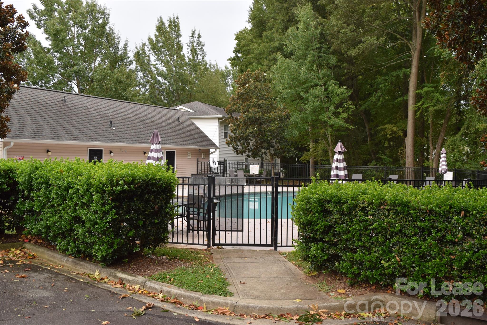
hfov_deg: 55.1
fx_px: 467
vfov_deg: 38.4
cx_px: 244
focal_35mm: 34
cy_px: 162
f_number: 5.6
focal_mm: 23
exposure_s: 1/125
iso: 400
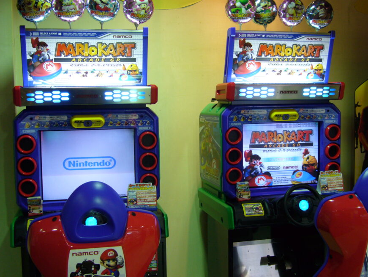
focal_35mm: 47
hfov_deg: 40.4
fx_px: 500
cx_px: 186
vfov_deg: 30.9
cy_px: 130
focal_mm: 6.6
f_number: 3
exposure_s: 1/25
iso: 100
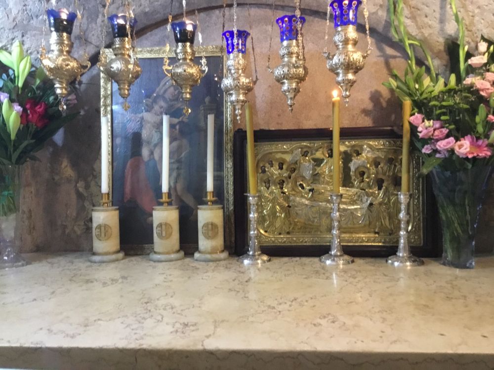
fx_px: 442
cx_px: 247
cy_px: 185
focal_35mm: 31
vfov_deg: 45.4
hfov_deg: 58.4
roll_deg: +0.7
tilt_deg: -3.0
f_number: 2.4
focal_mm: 3.3
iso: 250
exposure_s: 1/17
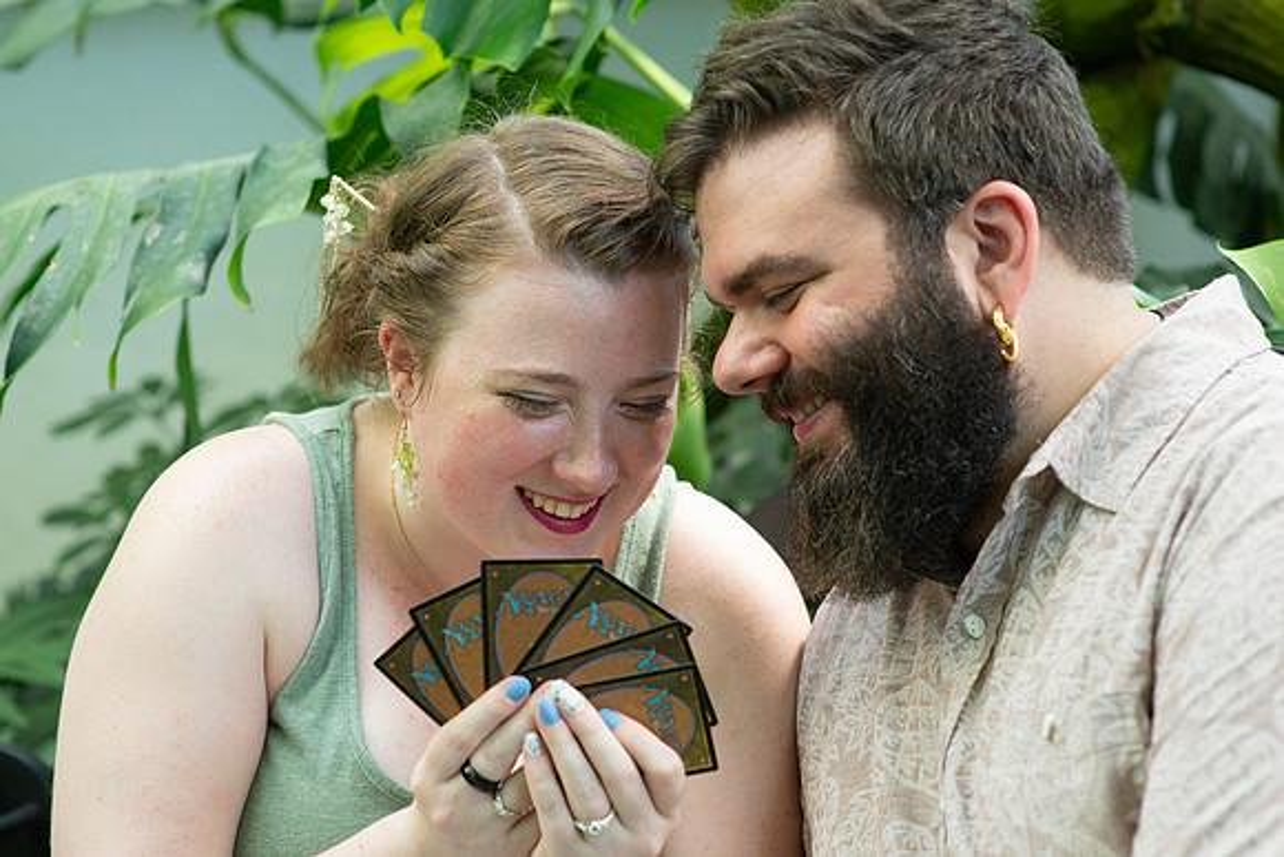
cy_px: 471
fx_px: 3333
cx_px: 578
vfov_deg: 14.6
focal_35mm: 93
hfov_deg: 21.8
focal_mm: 85
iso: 1000
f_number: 3.5
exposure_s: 1/160
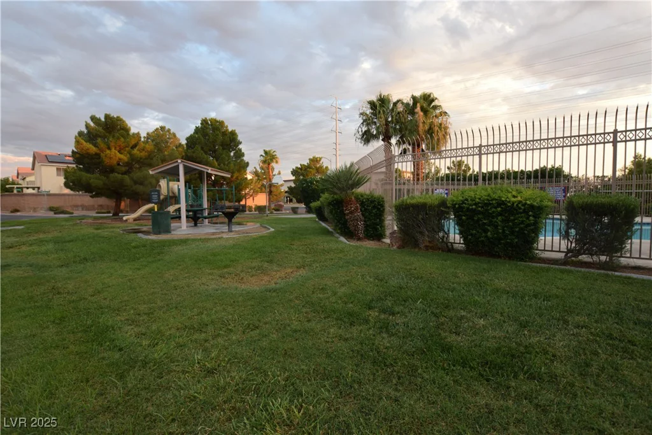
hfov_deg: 100.4
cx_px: 326
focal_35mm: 15
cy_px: 218
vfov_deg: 77.3
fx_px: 272
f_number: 5
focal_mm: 10
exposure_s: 1/100
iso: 400
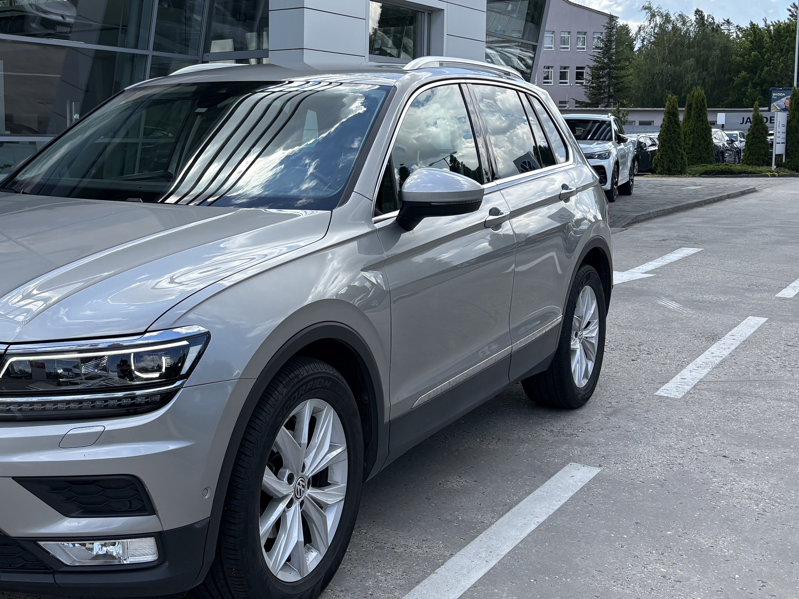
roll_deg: -0.2
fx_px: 1039
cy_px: 240
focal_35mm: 45
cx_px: 222
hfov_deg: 41.1
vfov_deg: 32.1
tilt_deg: -5.1
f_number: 1.6
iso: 64
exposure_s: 1/2985
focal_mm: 5.96
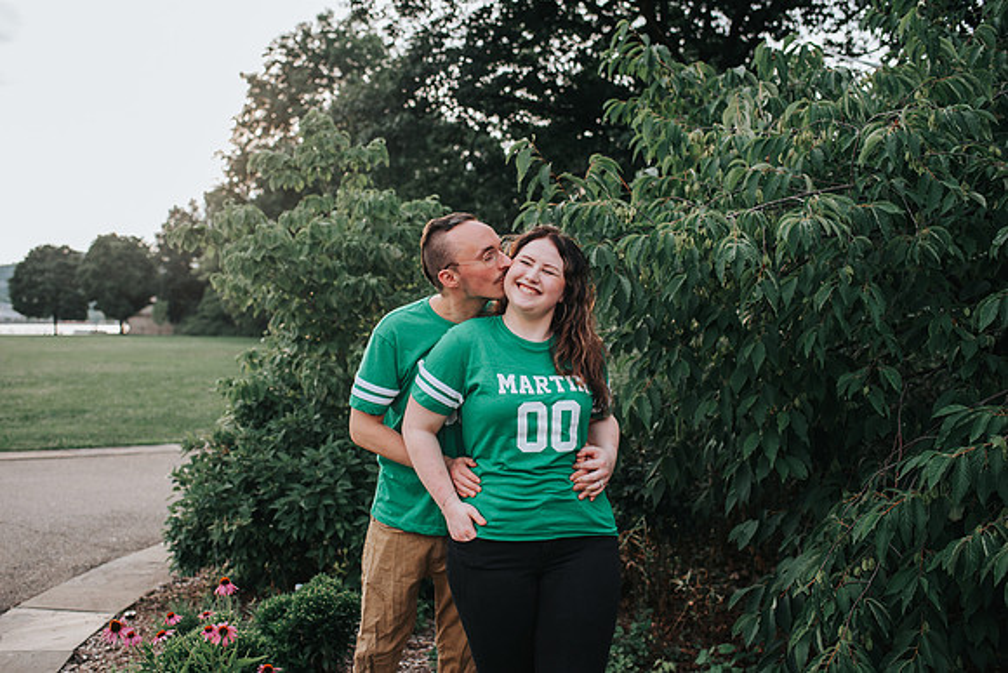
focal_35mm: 36
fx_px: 1016
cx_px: 485
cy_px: 324
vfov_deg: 36.6
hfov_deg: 52.7
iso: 280
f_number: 3.2
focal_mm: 35
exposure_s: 1/1000
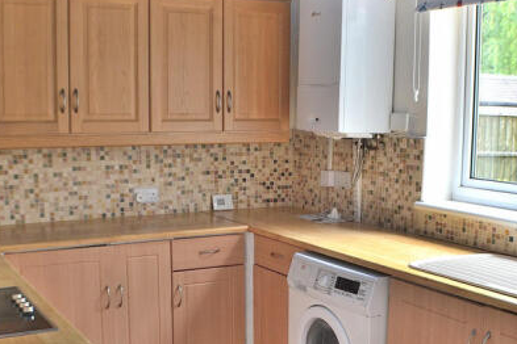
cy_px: 216
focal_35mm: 65
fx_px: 933
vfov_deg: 20.9
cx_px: 289
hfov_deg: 30.9
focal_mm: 26
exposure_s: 1/30
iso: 400
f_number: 7.1
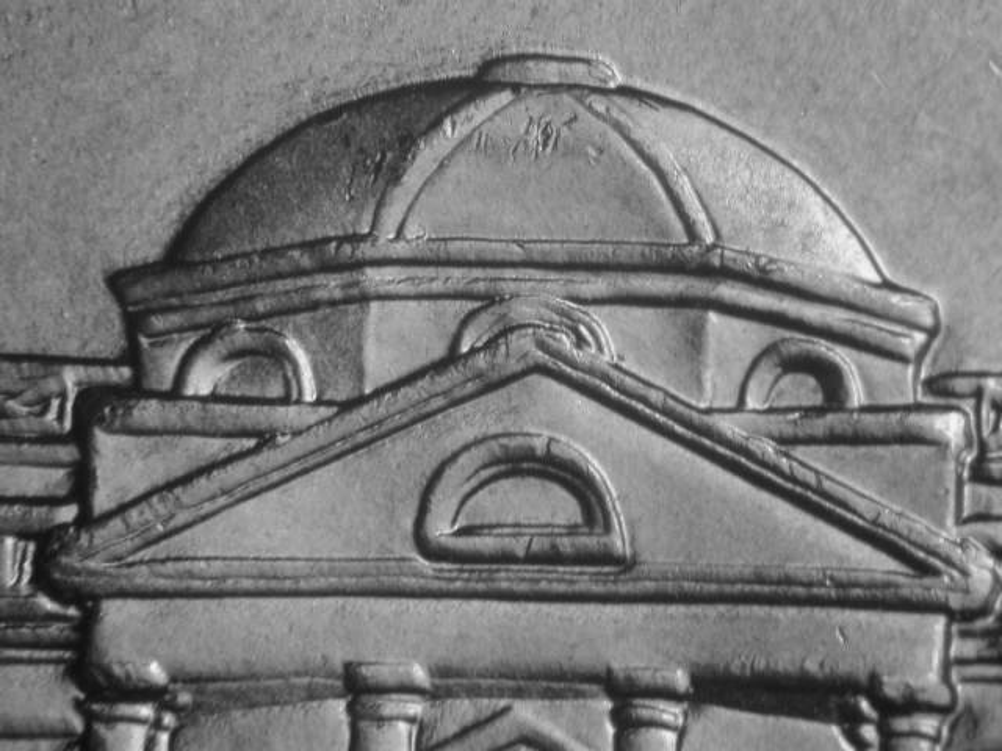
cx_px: 501
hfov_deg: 15.9
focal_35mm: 124
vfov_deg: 12.0
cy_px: 376
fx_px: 3589
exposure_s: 1/8.5
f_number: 4.4
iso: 100
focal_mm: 25.7
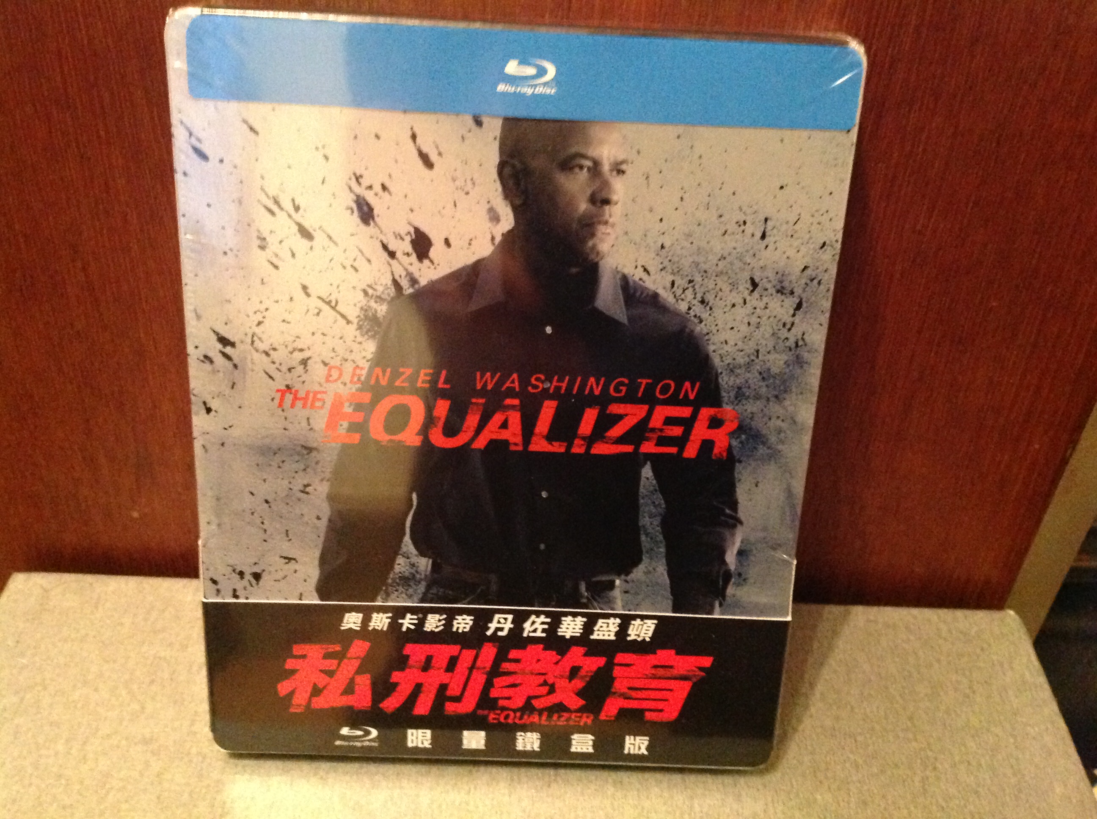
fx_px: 1108
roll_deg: -2.2
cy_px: 410
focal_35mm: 35
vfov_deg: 40.6
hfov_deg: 52.7
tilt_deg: -37.9
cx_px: 548
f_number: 2.4
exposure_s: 1/15
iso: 800
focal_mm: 4.28
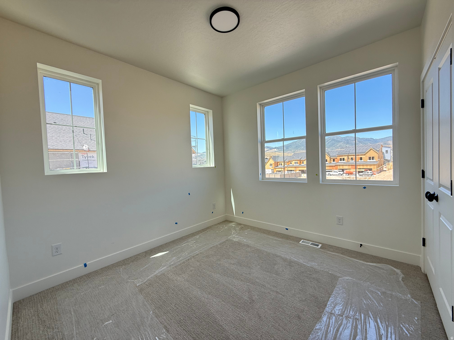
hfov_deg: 102.1
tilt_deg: -1.5
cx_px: 227
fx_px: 184
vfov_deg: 85.7
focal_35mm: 14
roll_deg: +1.9
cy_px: 170
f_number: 2.2
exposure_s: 1/166
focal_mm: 2.22
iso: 64
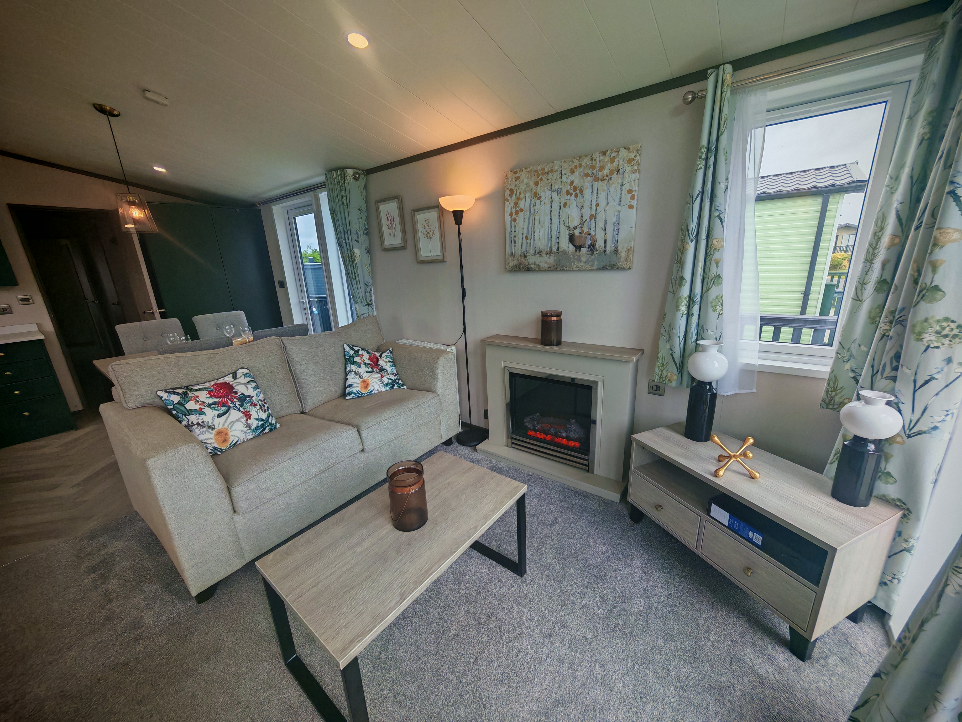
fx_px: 361
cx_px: 481
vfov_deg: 89.9
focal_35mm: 13
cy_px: 361
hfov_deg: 106.2
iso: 50
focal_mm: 1.82
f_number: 2
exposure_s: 1/210
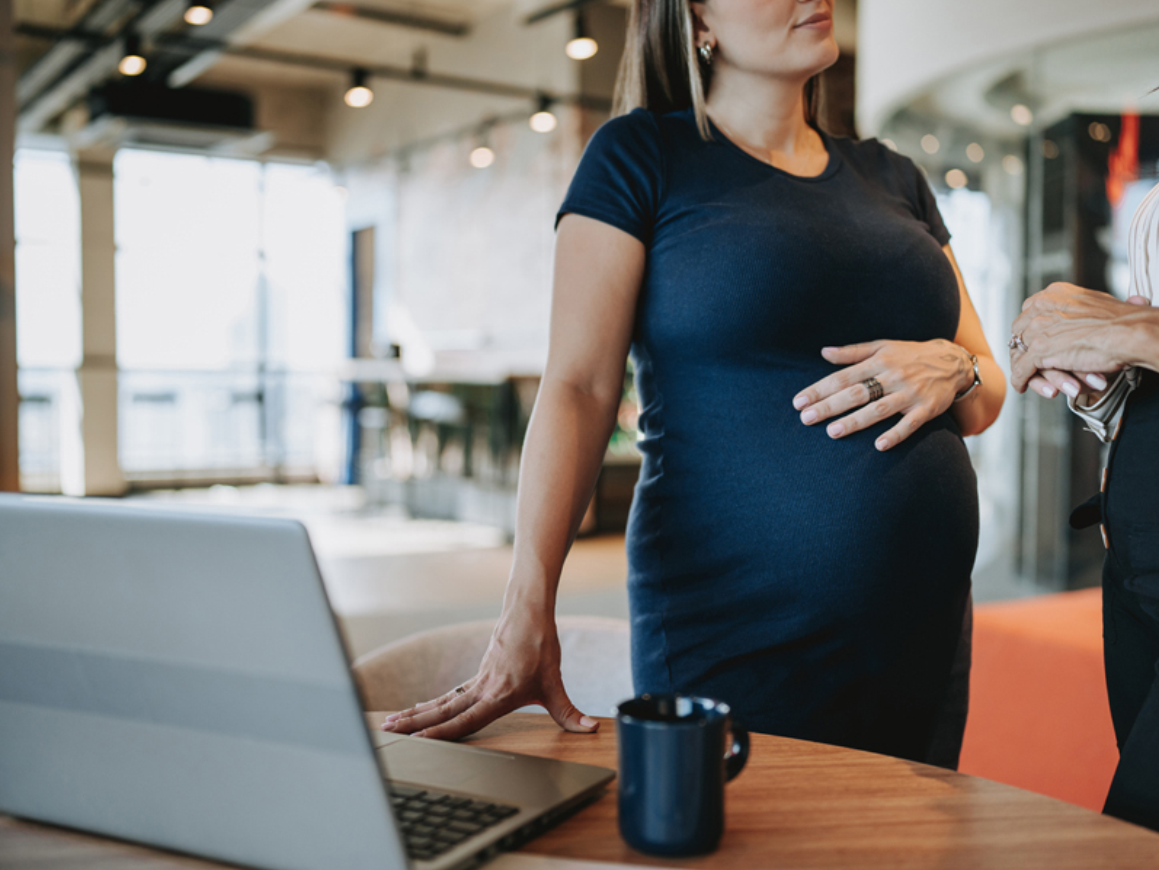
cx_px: 640
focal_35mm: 38
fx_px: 1272
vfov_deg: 37.7
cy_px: 435
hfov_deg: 48.9
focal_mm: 35
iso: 400
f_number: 1.6
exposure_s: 1/250
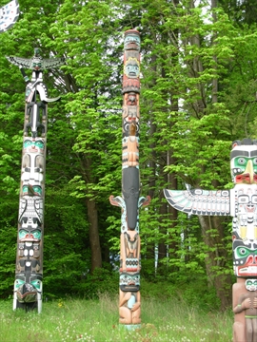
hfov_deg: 25.2
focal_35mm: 58
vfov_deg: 33.2
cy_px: 171
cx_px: 128
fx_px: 574
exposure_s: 1/80.6
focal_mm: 9.5
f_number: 3.3
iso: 50
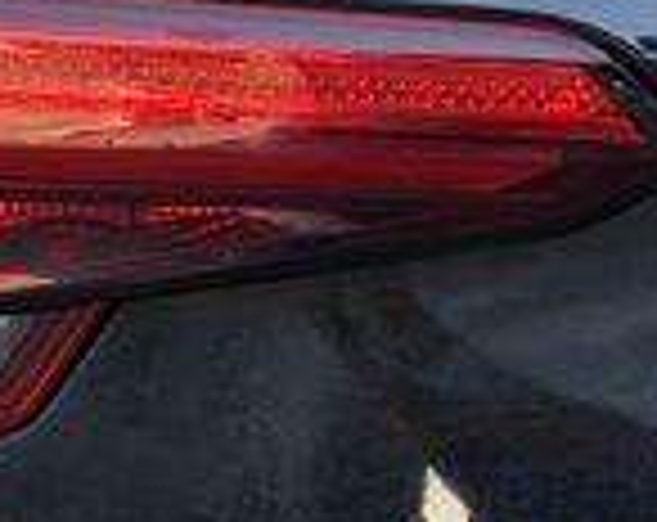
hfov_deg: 9.2
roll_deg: +1.4
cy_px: 76
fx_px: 3995
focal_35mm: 206
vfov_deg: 7.5
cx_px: -333
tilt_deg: -12.9
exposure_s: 1/122
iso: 50
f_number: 1.78
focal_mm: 6.76
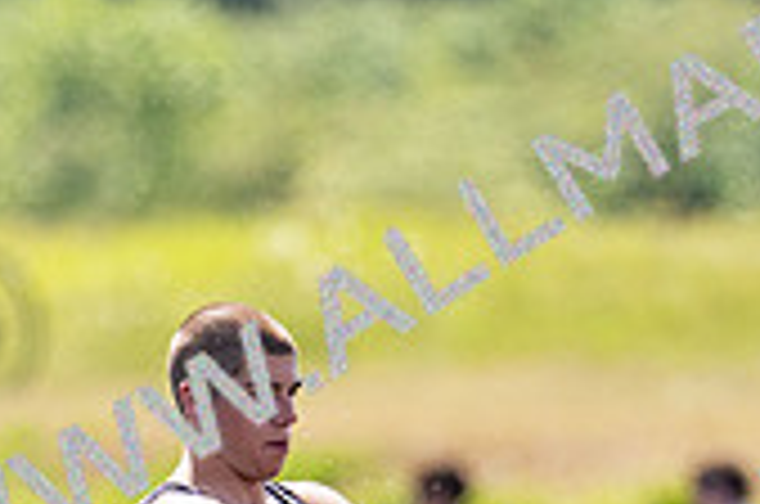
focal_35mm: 2063
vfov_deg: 0.7
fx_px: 43470
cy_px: 608
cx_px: 432
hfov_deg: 1.0
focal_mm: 400
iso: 280
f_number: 4.5
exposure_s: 1/2500
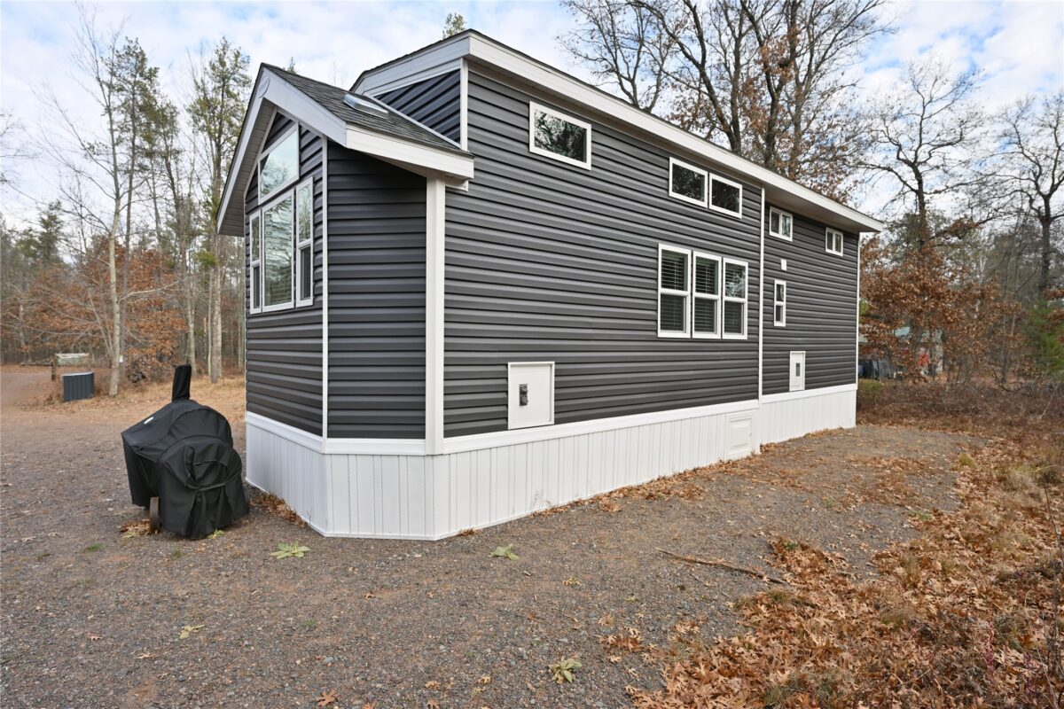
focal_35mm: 18
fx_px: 547
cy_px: 354
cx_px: 532
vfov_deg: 65.9
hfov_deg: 88.4
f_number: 5.6
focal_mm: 18.5
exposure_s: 1/250
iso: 200
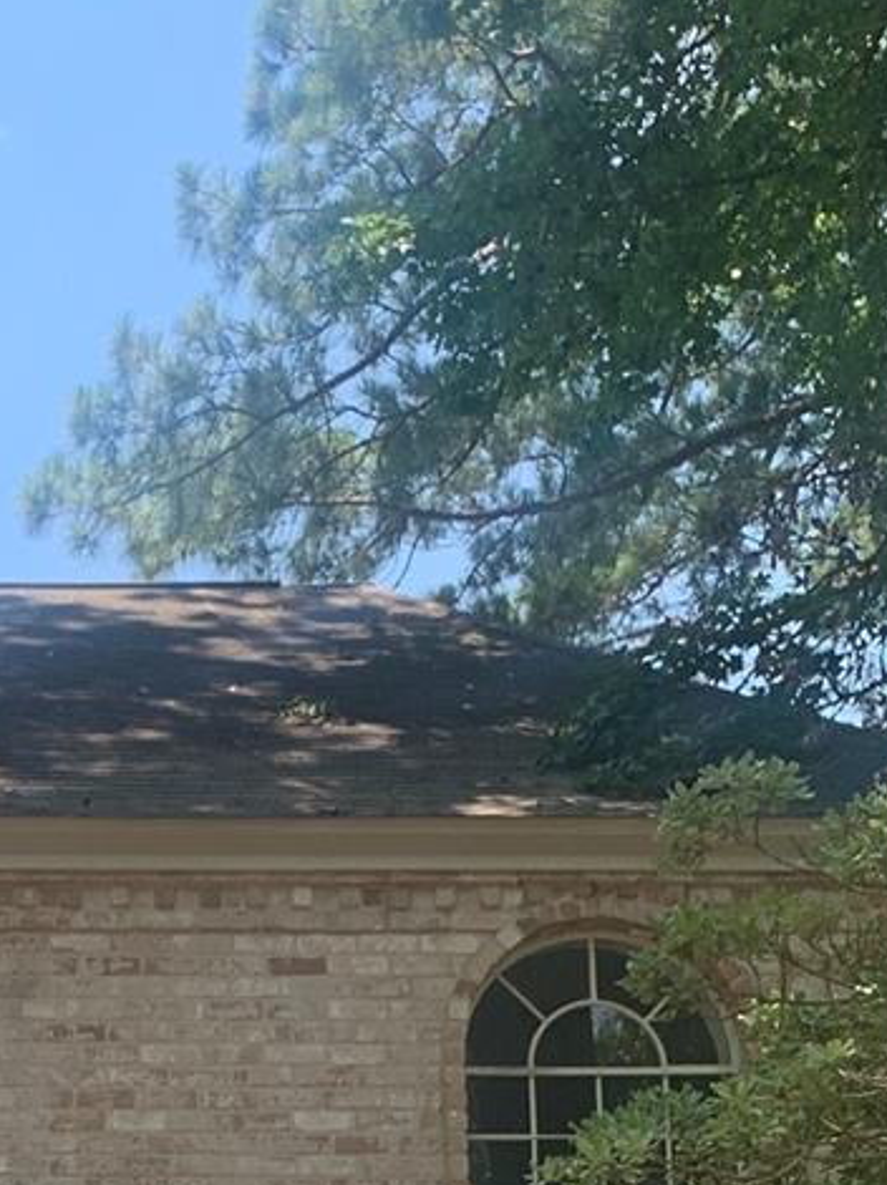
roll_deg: -1.4
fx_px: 2907
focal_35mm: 85
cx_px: -290
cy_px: 1422
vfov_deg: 21.4
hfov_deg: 16.3
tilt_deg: +8.4
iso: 25
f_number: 1.8
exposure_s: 1/631
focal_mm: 4.25
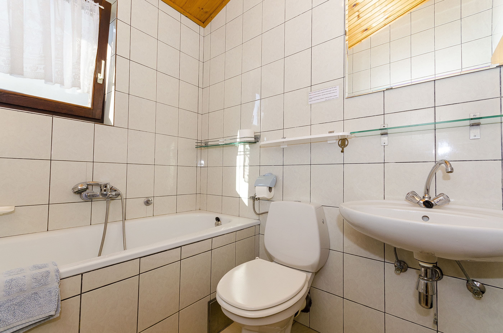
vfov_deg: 77.1
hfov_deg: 100.5
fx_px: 209
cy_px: 166
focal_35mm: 15
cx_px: 252
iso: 160
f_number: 8
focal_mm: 10
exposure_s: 1/160
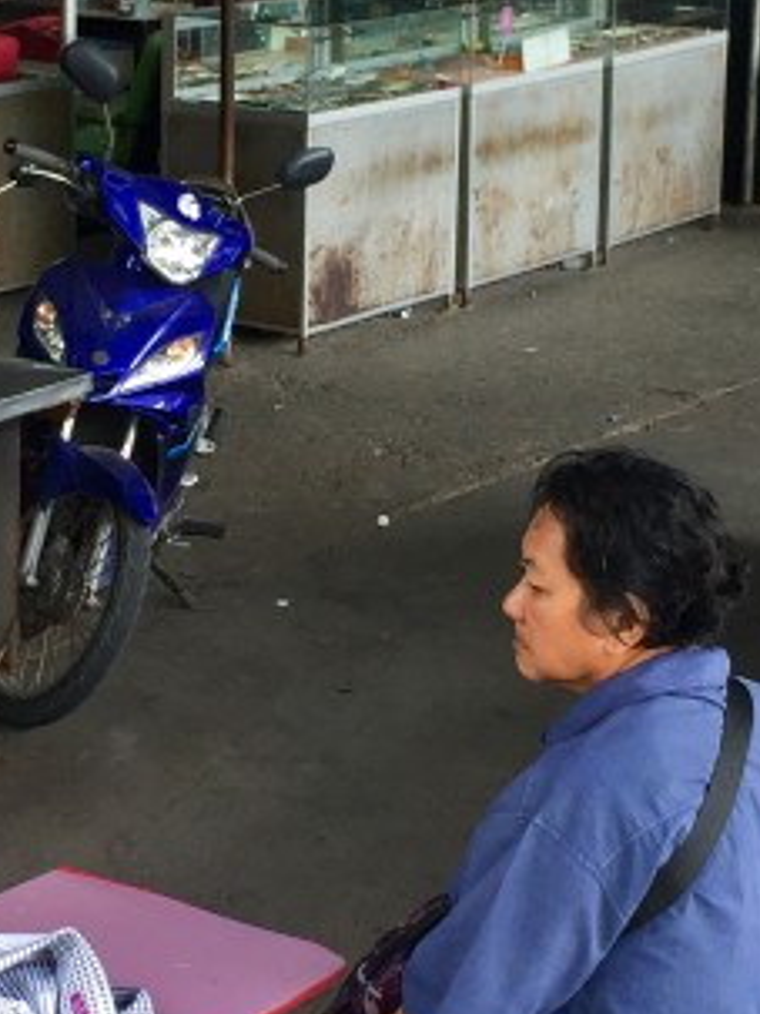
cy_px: 465
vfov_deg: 20.0
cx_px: 191
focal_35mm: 98
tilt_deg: -14.8
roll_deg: -0.6
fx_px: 2871
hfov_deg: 15.0
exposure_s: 1/100
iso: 50
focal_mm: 4.15
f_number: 2.2
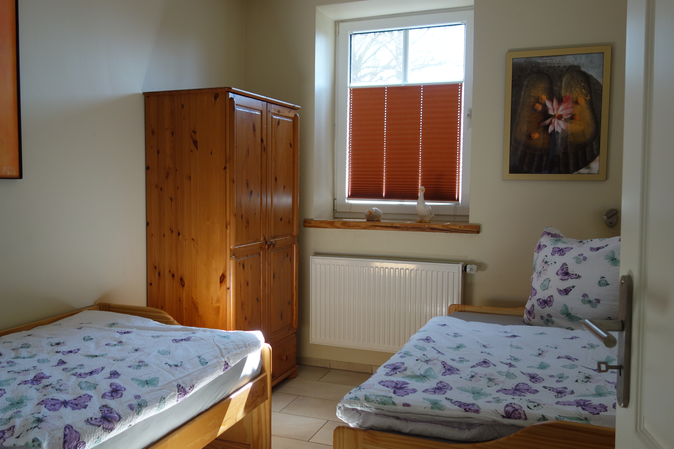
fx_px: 618
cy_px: 217
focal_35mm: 33
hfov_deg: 57.0
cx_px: 292
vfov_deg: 40.0
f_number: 2.2
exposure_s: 1/100
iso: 125
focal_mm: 10.4
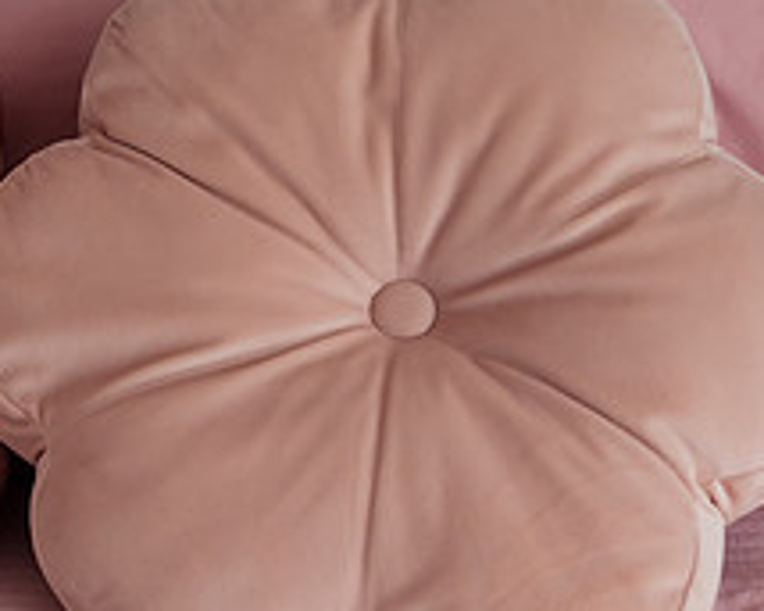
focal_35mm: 128
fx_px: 2893
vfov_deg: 12.0
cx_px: -238
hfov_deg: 14.4
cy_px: 126
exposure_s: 1/250
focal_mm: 48
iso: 800
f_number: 3.2
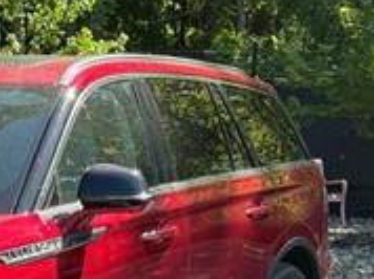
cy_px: 264
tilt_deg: -8.2
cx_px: -134
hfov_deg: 13.9
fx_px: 1467
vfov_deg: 10.8
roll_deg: -2.1
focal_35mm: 136
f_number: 1.78
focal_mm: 6.76
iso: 100
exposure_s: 1/1307
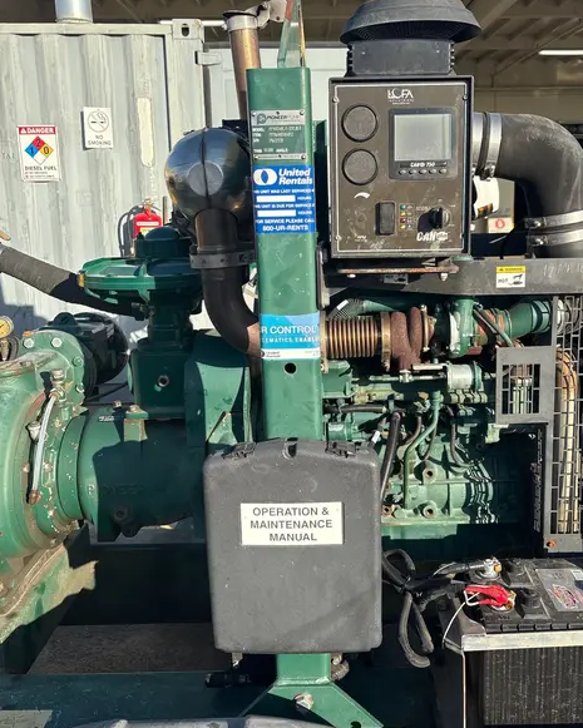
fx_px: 690
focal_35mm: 32
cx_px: 344
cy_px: 316
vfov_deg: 55.5
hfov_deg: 45.6
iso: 50
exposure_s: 1/1393
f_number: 1.6
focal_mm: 5.96
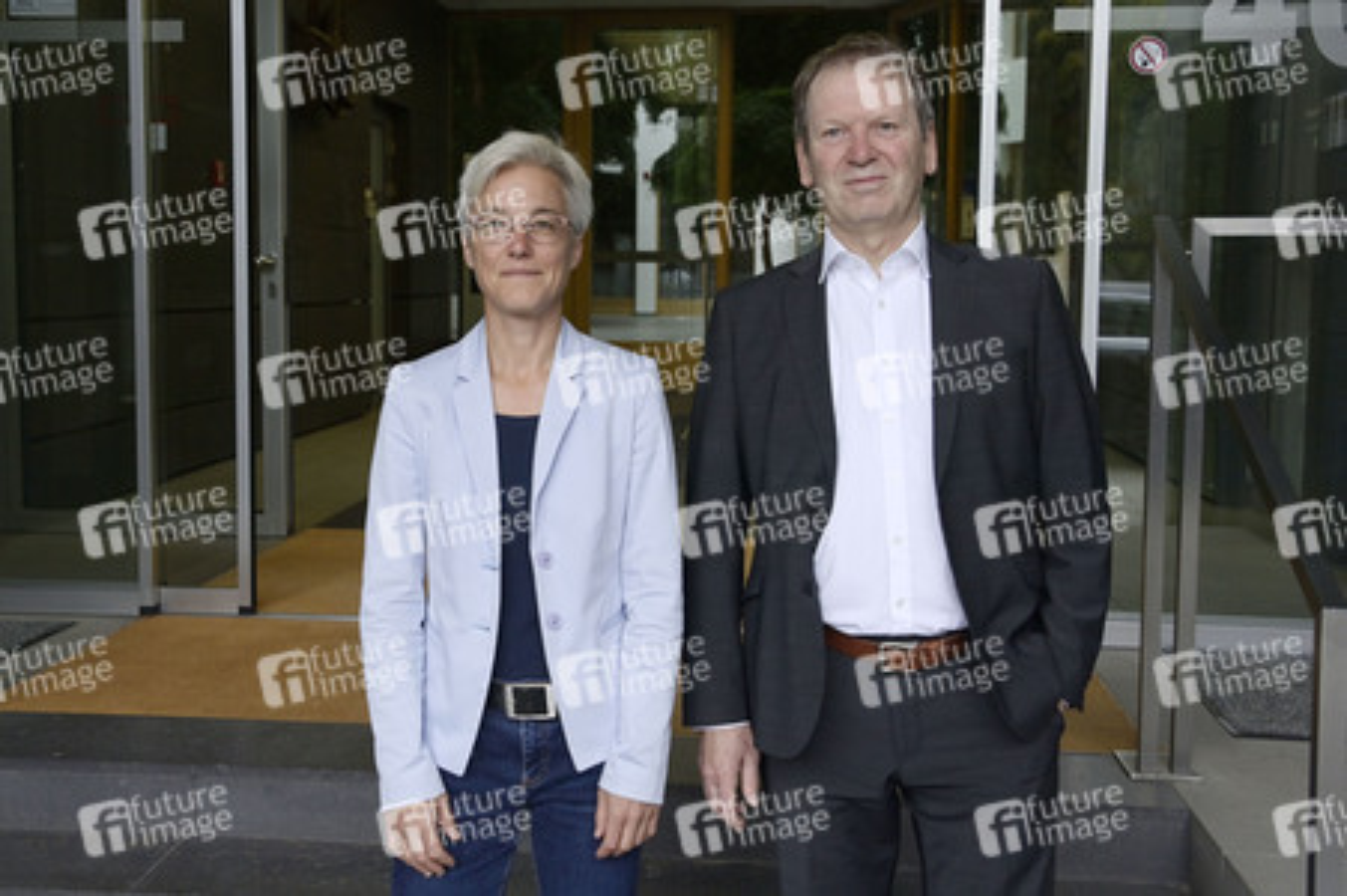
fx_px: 1496
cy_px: 448
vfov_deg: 33.4
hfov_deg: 48.5
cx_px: 674
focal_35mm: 40
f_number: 7.1
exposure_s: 1/320
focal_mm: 40
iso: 800
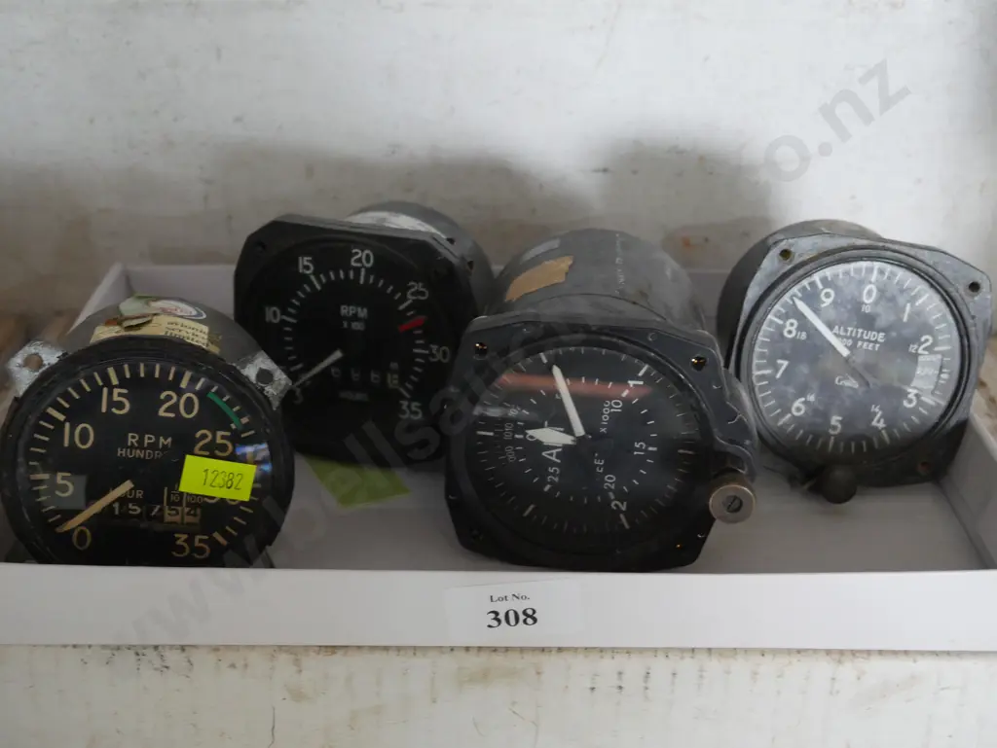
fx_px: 1441
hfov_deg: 38.2
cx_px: 498
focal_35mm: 50
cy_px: 374
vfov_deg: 29.1
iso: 2000
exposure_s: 1/60
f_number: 5.3
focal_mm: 25
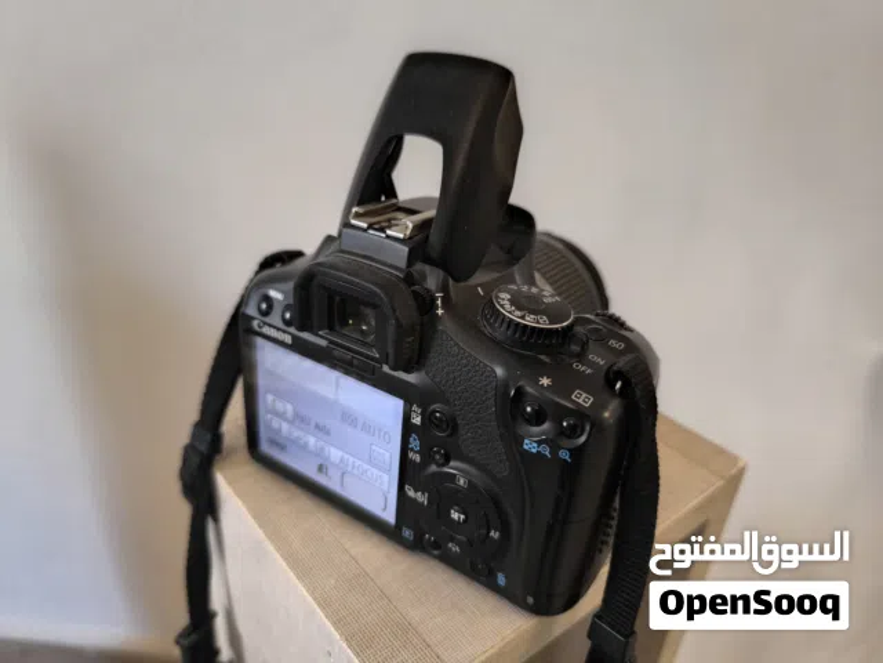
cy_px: 332
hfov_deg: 73.9
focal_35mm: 23
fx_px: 587
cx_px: 442
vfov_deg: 58.9
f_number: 1.65
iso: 1250
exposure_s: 1/25
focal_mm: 6.14
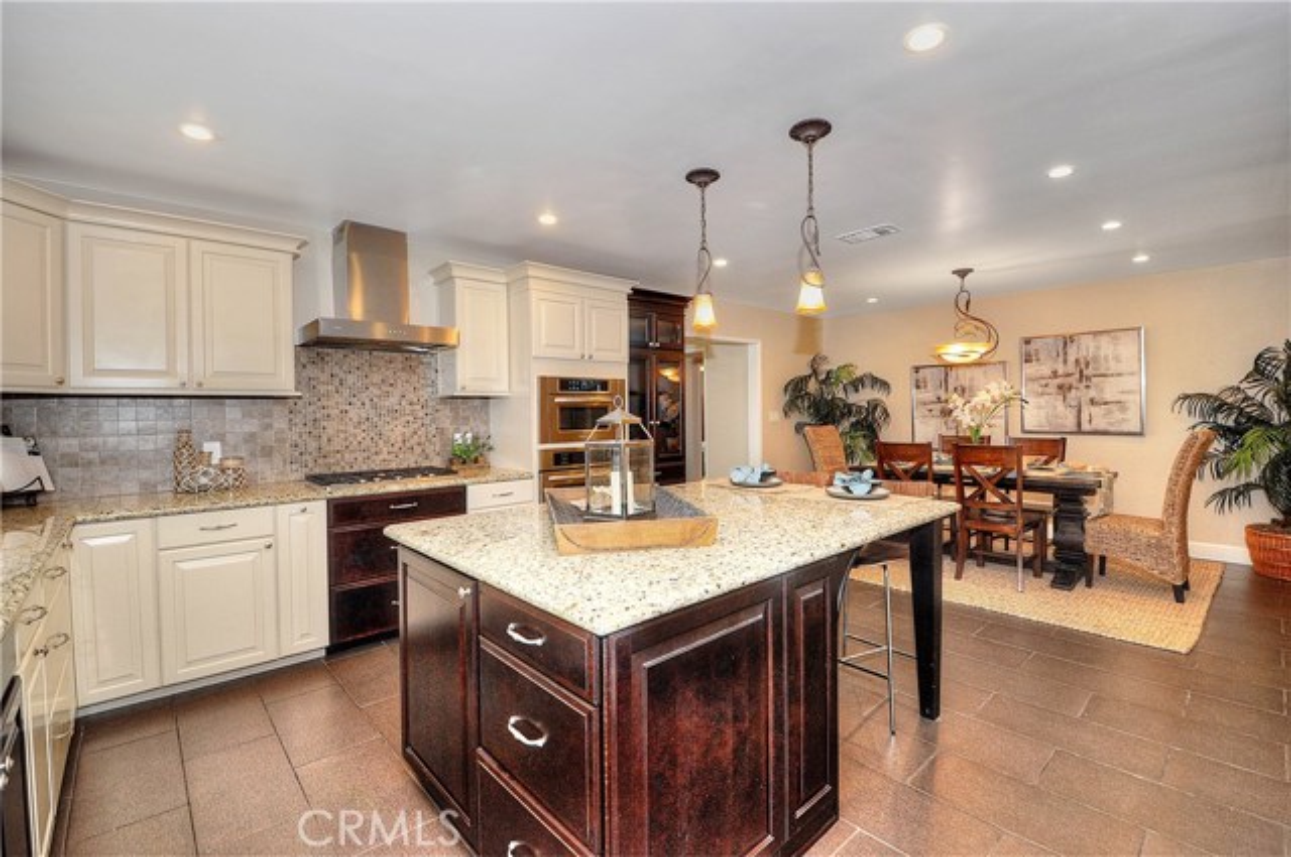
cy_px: 428
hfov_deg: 100.5
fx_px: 537
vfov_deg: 77.2
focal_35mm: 15
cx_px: 646
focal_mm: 10
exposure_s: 1/60
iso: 400
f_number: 5.6
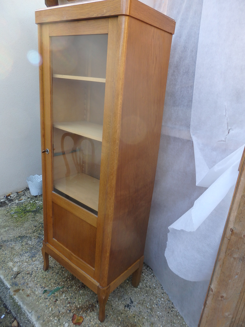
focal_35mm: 25
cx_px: 122
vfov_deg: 69.4
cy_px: 164
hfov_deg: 54.9
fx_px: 236
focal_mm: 4.5
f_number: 3
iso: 125
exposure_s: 1/100
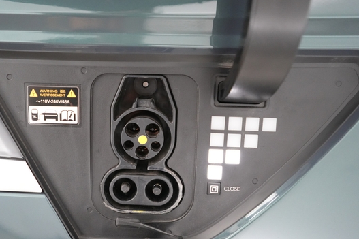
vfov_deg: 38.8
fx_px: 339
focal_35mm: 34
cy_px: 135
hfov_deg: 55.4
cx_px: 144
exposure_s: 1/250
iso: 6400
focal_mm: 28
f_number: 2.8
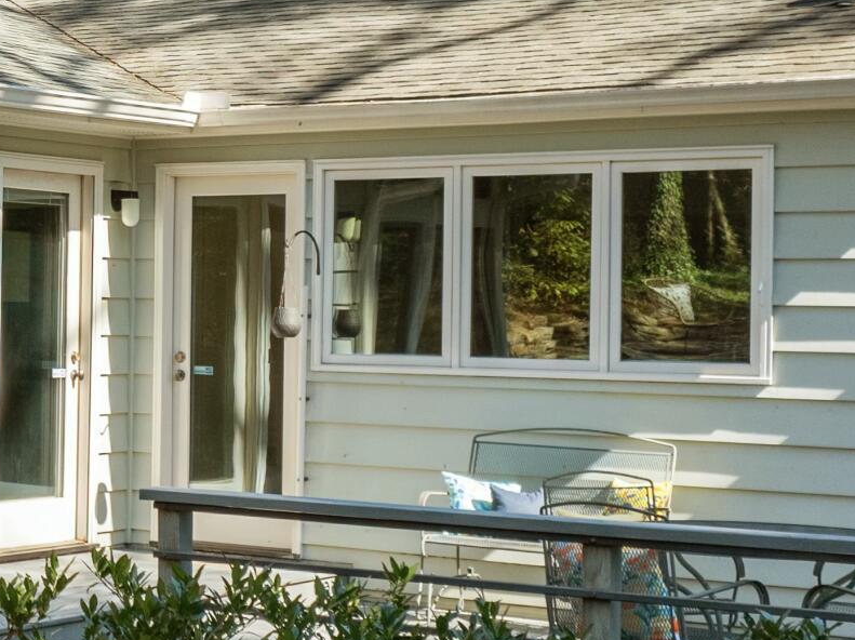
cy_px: 310
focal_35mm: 91
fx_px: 2246
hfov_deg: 19.8
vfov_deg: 16.2
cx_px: -264
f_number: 2.8
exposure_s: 1/500
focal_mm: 12.29
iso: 140
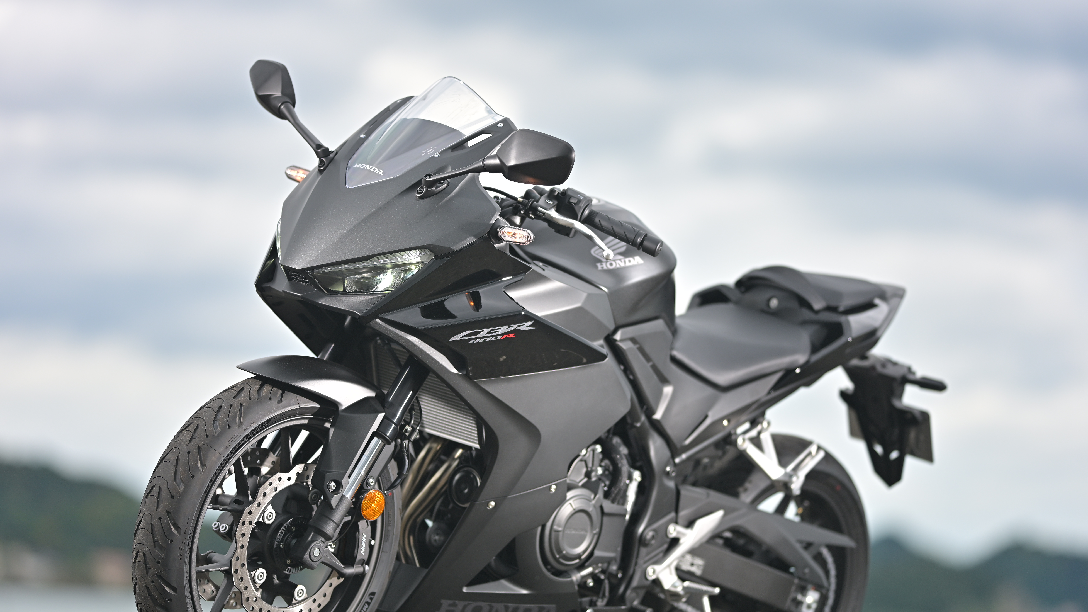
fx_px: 4154
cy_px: 367
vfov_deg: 8.4
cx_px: 545
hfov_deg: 14.9
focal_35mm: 144
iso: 125
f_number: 1.8
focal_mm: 135
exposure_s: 1/200
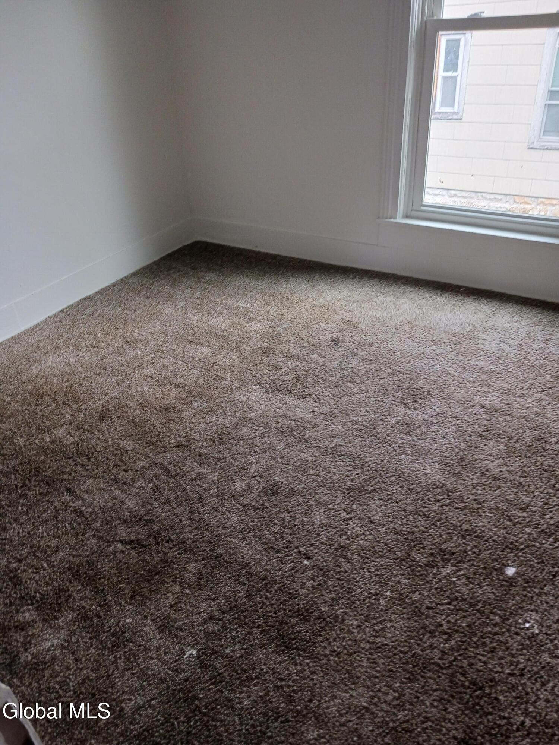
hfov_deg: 51.4
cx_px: 280
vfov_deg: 65.3
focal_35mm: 27
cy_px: 372
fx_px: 581
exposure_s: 1/50
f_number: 1.8
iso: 250
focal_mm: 4
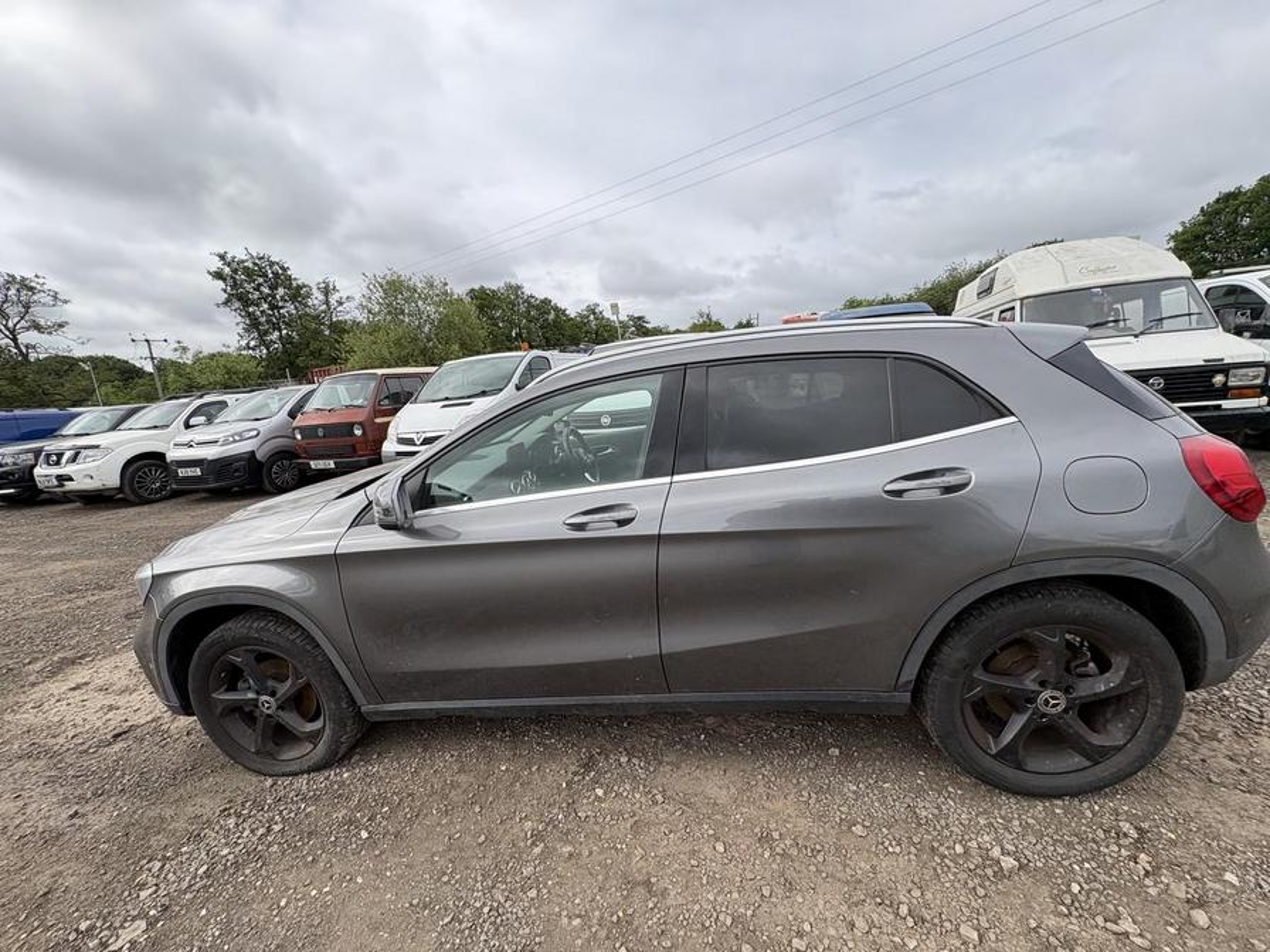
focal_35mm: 14
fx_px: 514
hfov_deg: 102.1
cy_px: 476
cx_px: 635
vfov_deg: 85.7
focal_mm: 2.22
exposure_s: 1/771
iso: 50
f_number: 2.2
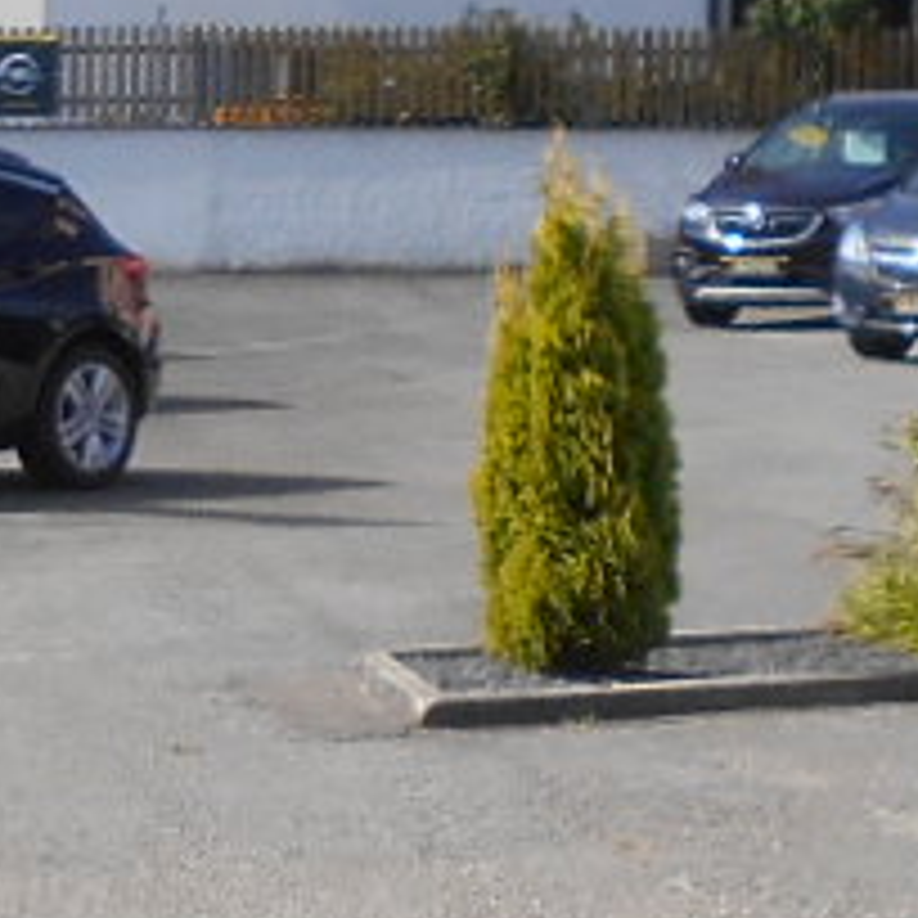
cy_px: 230
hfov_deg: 9.2
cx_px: -828
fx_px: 5401
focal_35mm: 180
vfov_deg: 9.7
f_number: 3.2
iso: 80
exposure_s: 1/1000
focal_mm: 4.6
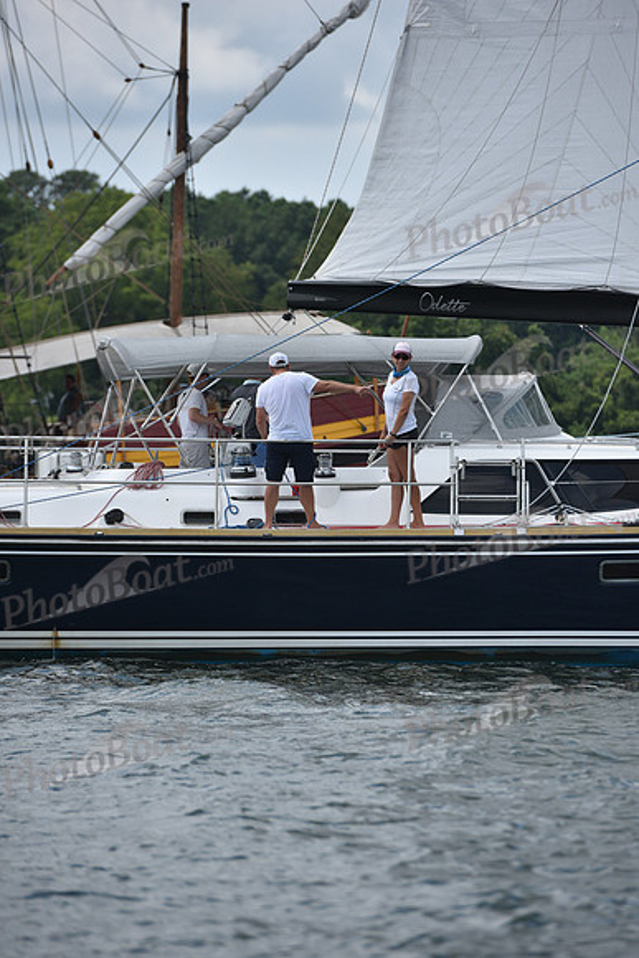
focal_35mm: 200
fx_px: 5321
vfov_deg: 10.3
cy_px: 479
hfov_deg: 6.9
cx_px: 320
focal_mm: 200
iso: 320
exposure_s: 1/3200
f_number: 4.5
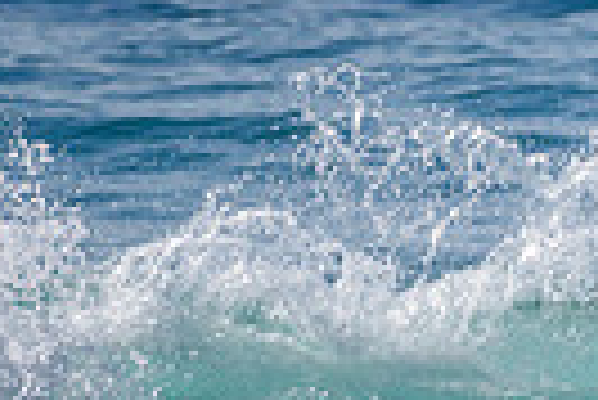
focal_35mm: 2668
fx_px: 44366
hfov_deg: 0.8
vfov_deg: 0.5
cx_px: 874
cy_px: 336
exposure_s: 1/2000
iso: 110
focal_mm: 500
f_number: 5.6
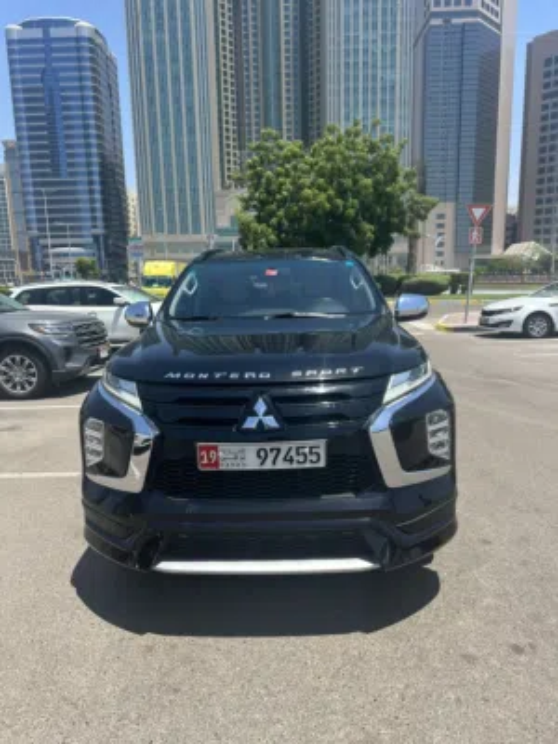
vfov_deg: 71.6
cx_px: 279
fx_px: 516
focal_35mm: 24
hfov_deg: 56.8
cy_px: 372
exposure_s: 1/3058
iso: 80
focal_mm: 6.86
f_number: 1.78
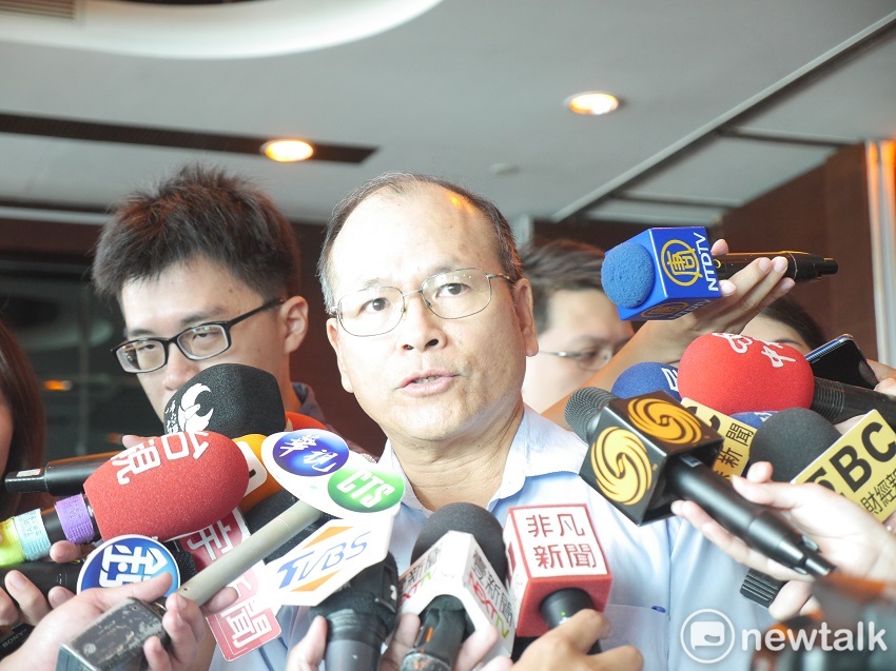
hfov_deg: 27.8
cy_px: 336
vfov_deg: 21.0
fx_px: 1811
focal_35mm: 70
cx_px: 448
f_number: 2.8
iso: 1600
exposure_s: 1/80
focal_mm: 35
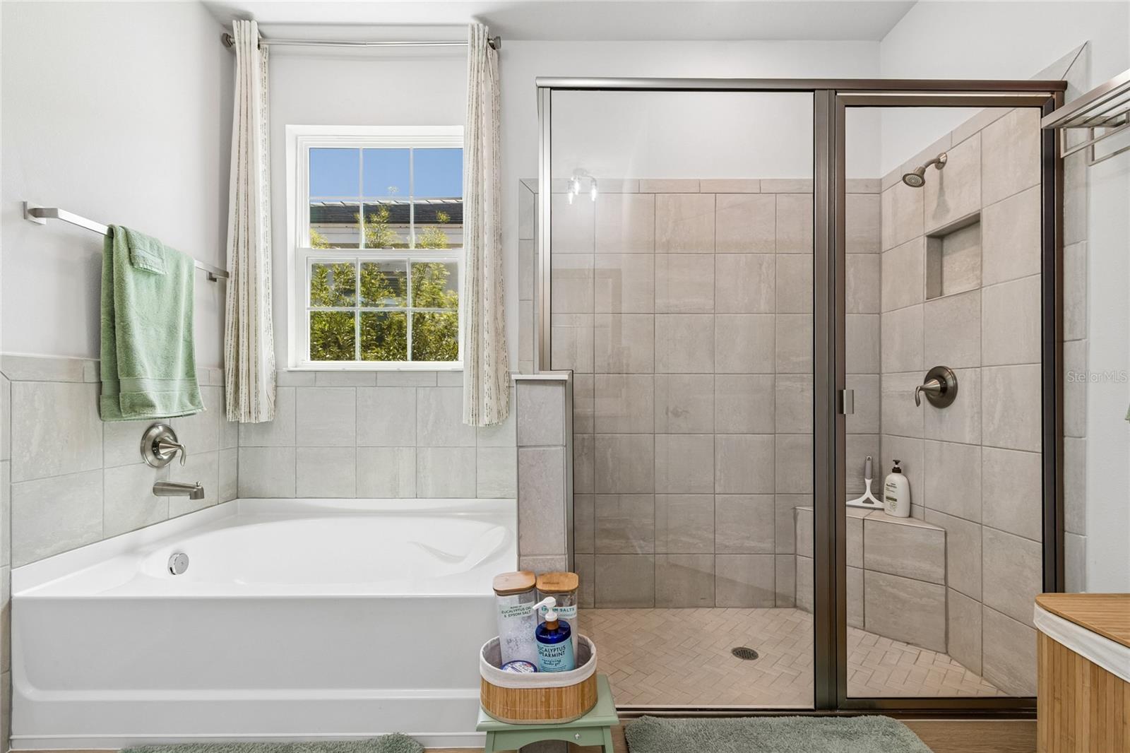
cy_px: 376
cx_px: 565
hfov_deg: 100.4
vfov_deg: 77.3
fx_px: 471
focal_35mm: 15
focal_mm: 10
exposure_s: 1/8
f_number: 7.1
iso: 100
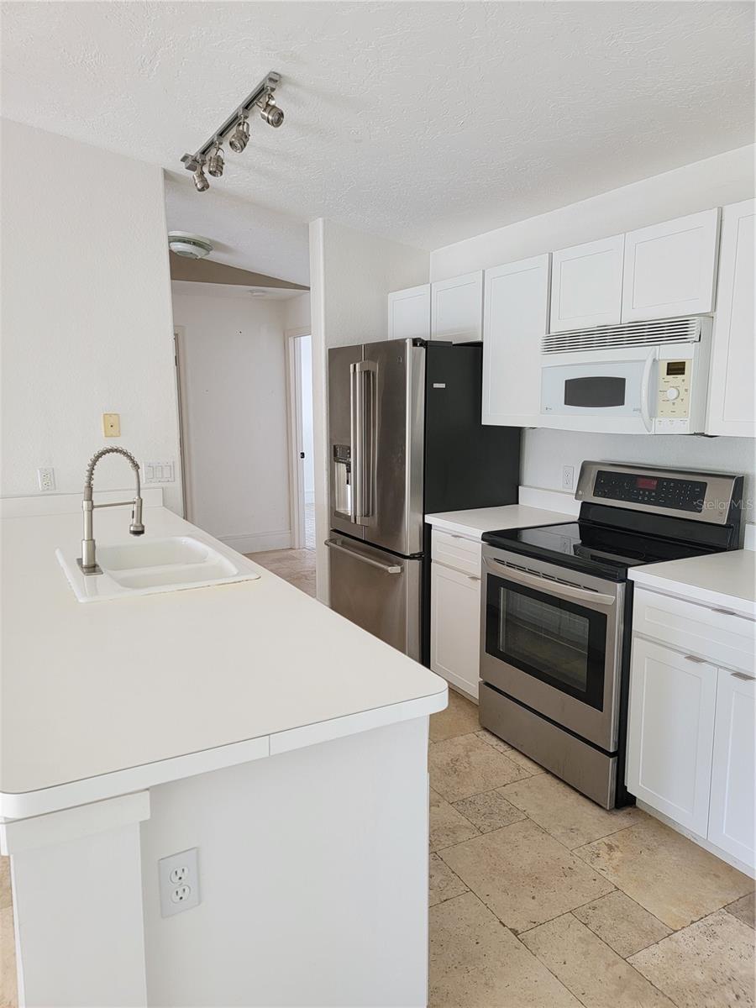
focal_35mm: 24
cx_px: 378
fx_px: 699
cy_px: 504
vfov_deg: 71.6
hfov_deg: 56.8
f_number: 1.8
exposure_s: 1/120
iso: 100
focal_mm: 6.7
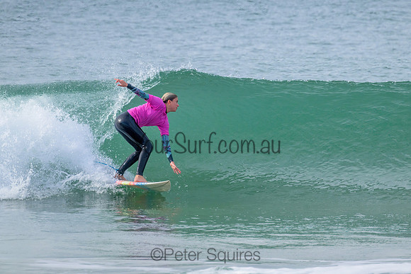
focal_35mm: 964
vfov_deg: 1.4
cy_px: 109
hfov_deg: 2.1
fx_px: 11012
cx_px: 248
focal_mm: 800
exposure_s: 1/800
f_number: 11
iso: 900
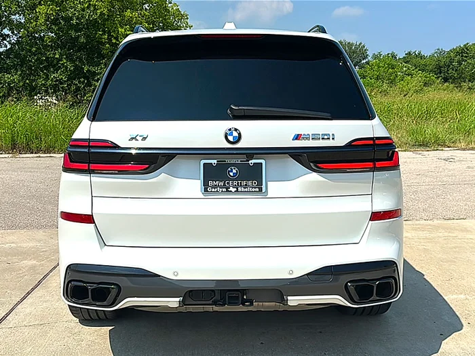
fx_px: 521
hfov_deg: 49.0
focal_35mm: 38
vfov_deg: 37.7
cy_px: 178
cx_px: 238
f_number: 1.78
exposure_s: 1/10989
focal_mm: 6.86
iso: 80
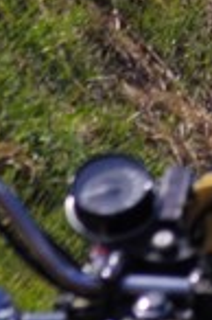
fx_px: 6906
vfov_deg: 2.6
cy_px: -214
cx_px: 127
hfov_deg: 1.8
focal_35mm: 780
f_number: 4.5
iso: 200
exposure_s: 1/1250
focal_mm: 44.5
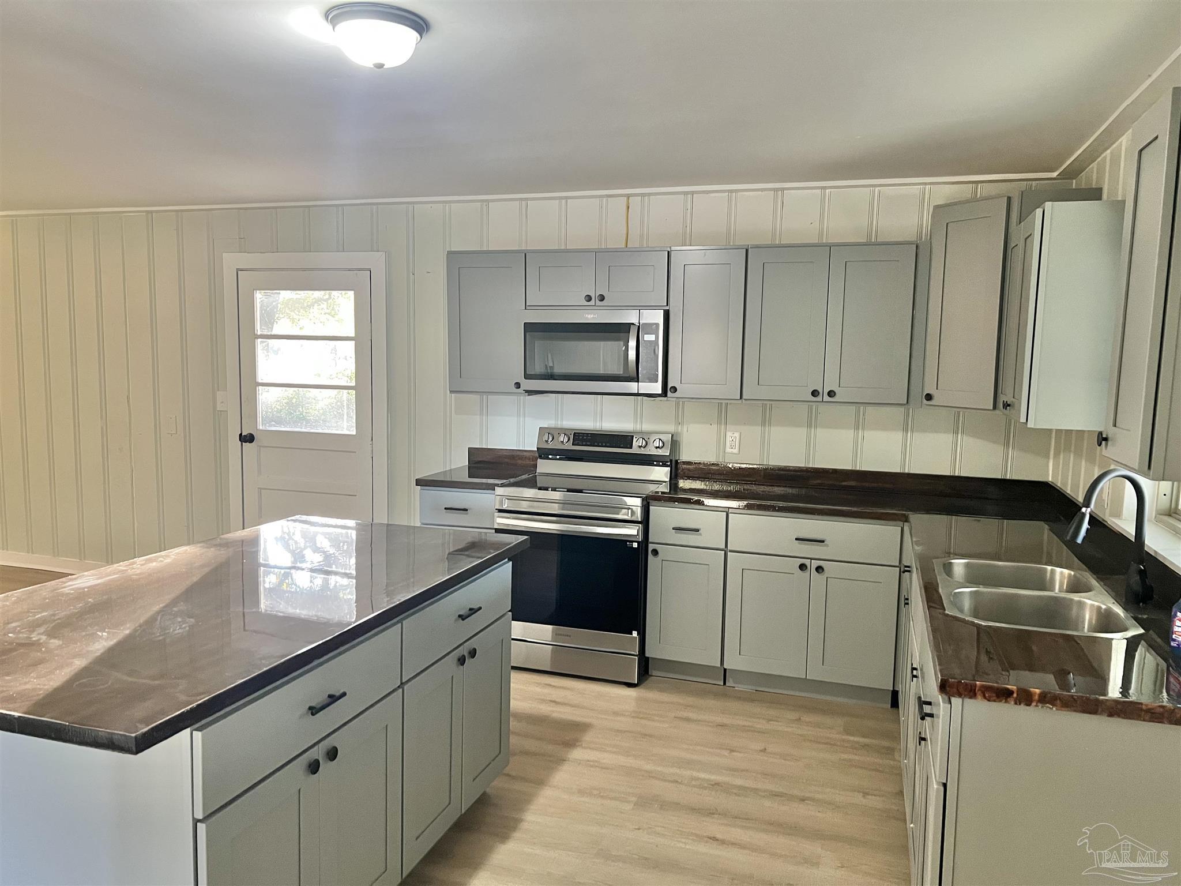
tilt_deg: -6.2
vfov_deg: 53.1
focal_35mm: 26
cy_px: 443
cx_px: 590
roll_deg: -1.0
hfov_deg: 67.3
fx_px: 887
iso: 400
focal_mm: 5.7
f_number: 1.5
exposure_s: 1/60
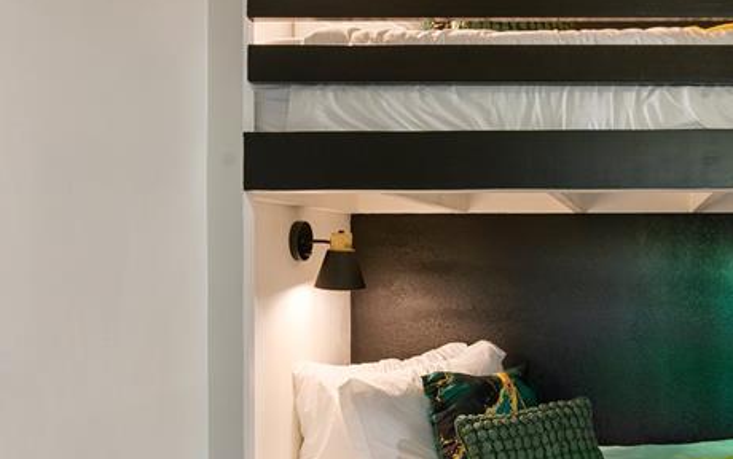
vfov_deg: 29.8
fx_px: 859
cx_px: 597
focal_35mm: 43
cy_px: 277
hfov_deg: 43.8
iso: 100
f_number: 9
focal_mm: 19
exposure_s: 1/2
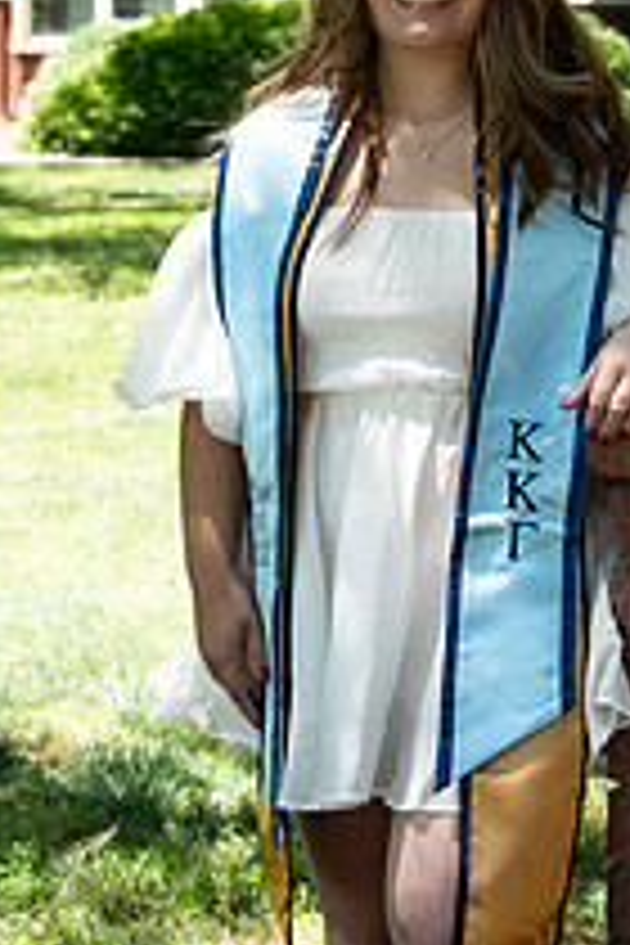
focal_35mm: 124
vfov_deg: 16.4
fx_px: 3255
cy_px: 234
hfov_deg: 11.0
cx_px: 490
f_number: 5.6
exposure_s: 1/400
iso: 640
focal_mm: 58
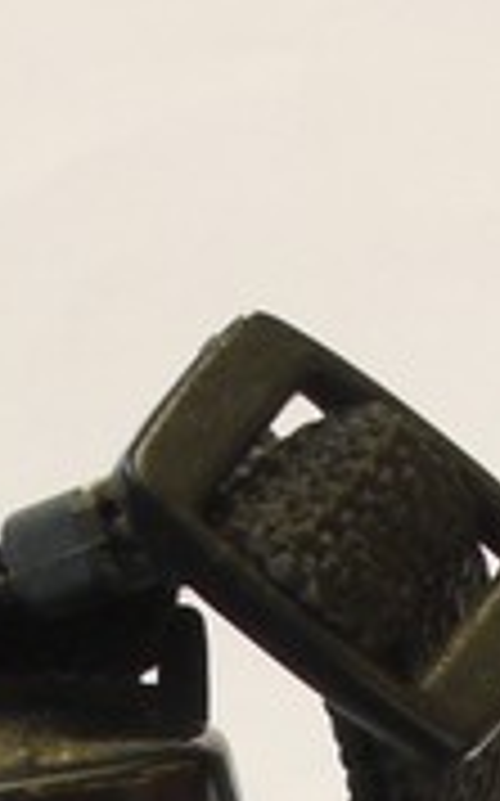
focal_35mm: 429
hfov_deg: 3.1
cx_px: 126
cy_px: 1980
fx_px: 9368
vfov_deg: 4.8
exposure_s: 1/13
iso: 400
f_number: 8
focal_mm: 30
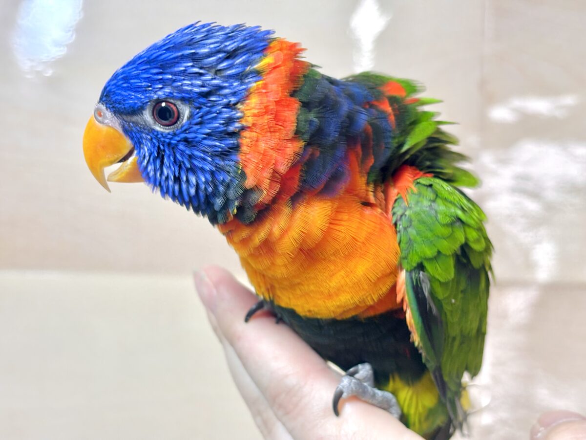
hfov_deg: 36.8
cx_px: 293
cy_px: 220
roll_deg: -2.6
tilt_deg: -6.4
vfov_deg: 28.0
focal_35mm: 52
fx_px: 880
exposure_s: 1/50
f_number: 1.6
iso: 40
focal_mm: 5.96
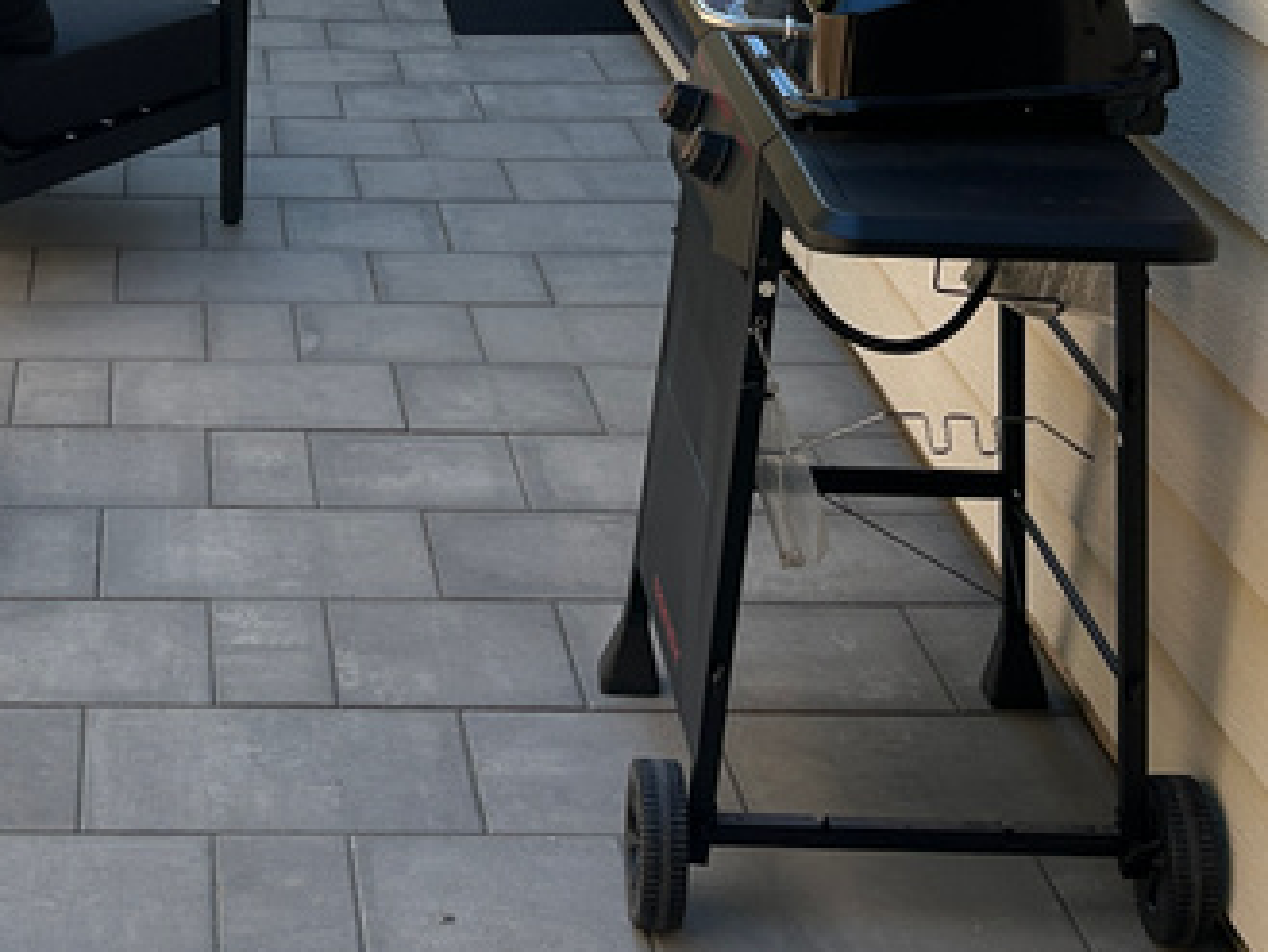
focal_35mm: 81
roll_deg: -0.6
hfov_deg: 23.6
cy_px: 54
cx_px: 170
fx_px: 2968
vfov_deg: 17.9
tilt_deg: -12.8
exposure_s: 1/1531
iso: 50
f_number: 1.5
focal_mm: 5.7
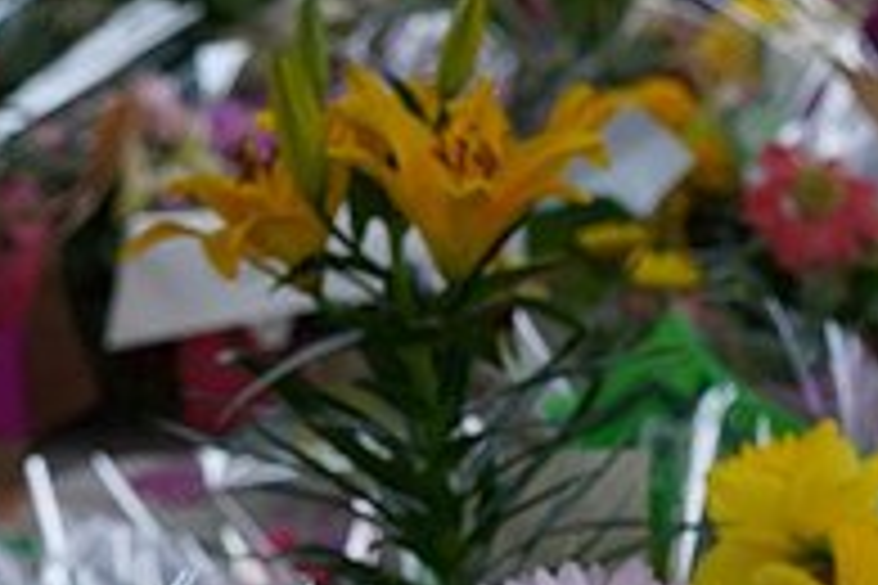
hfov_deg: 13.6
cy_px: 821
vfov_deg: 9.0
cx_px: 914
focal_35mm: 149
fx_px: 3634
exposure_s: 1/60
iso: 640
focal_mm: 50
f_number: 5.6
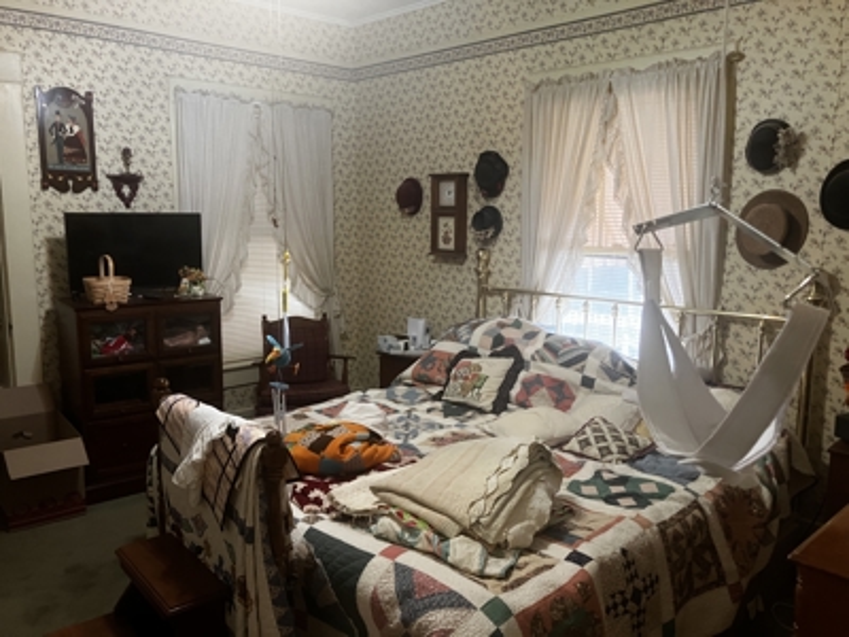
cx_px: 424
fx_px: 687
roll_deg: +0.0
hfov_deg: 63.4
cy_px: 318
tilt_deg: -7.7
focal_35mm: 28
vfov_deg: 49.7
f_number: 1.8
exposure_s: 1/30
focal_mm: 3.99
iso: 400
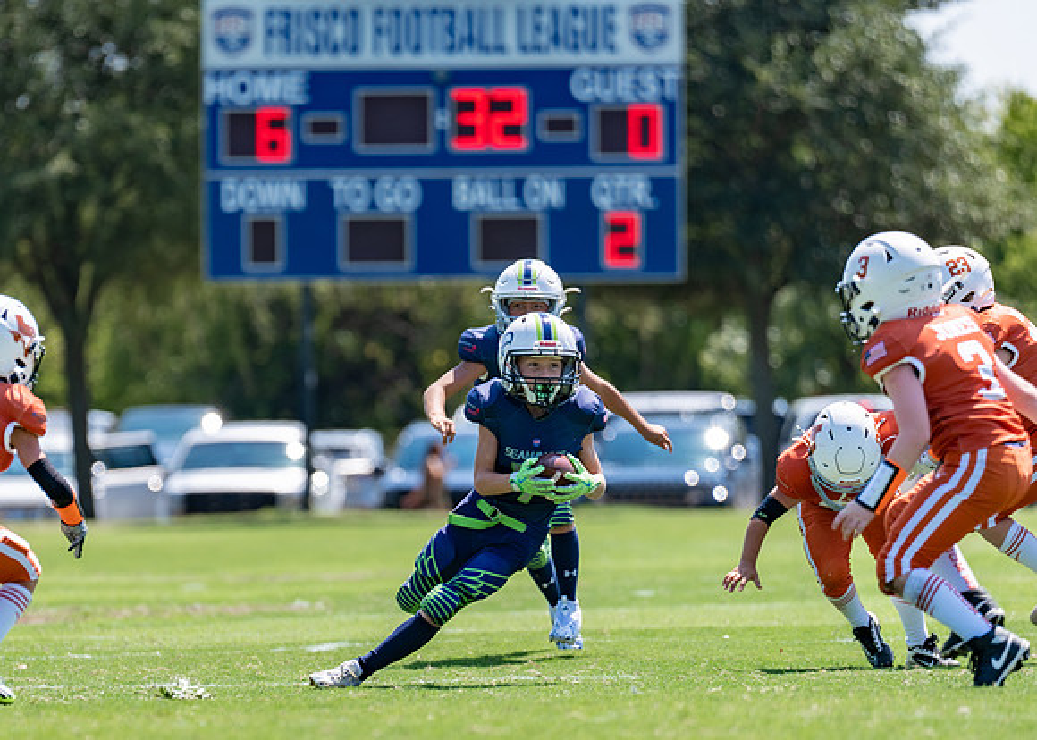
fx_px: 10099
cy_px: 521
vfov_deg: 4.2
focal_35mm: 343
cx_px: 333
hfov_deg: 5.9
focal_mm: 200
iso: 100
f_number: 3.2
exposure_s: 1/1250
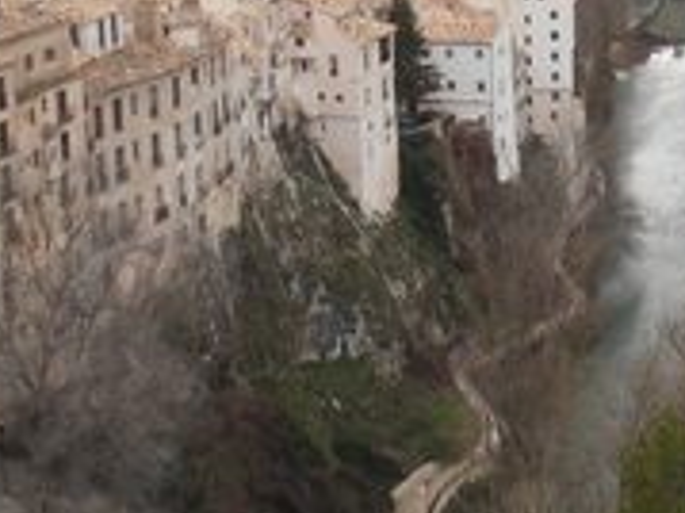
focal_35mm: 117
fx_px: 2314
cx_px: 607
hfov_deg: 16.6
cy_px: 0
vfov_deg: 12.5
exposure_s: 1/100
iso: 80
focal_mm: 7.87
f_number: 4.2
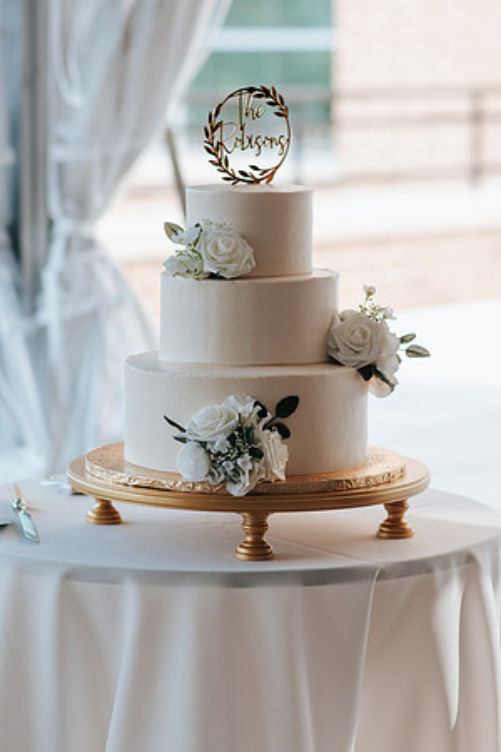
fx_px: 2661
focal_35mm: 128
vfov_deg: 16.1
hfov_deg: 10.8
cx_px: 250
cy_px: 376
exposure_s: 1/1000
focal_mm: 85
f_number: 2.8
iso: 400
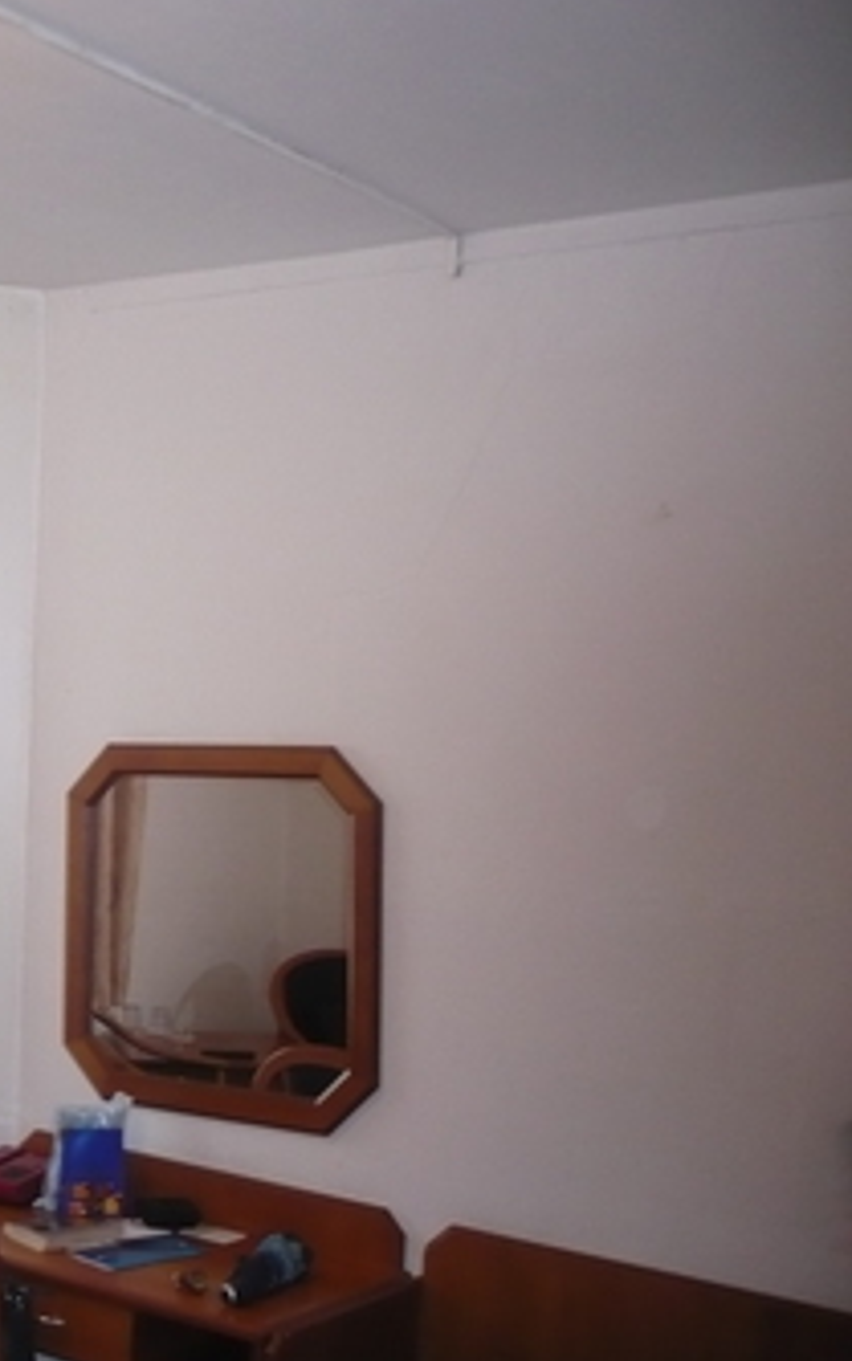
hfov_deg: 24.3
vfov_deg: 40.3
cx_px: -57
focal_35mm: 50
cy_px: 680
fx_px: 1856
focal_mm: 5.8
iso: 250
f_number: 2.8
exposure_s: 1/30
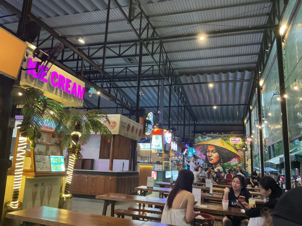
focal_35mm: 29
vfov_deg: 48.2
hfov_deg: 61.7
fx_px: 253
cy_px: 113
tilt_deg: +11.4
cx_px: 151
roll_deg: -2.1
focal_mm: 3
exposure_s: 1/50
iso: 125
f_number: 1.8
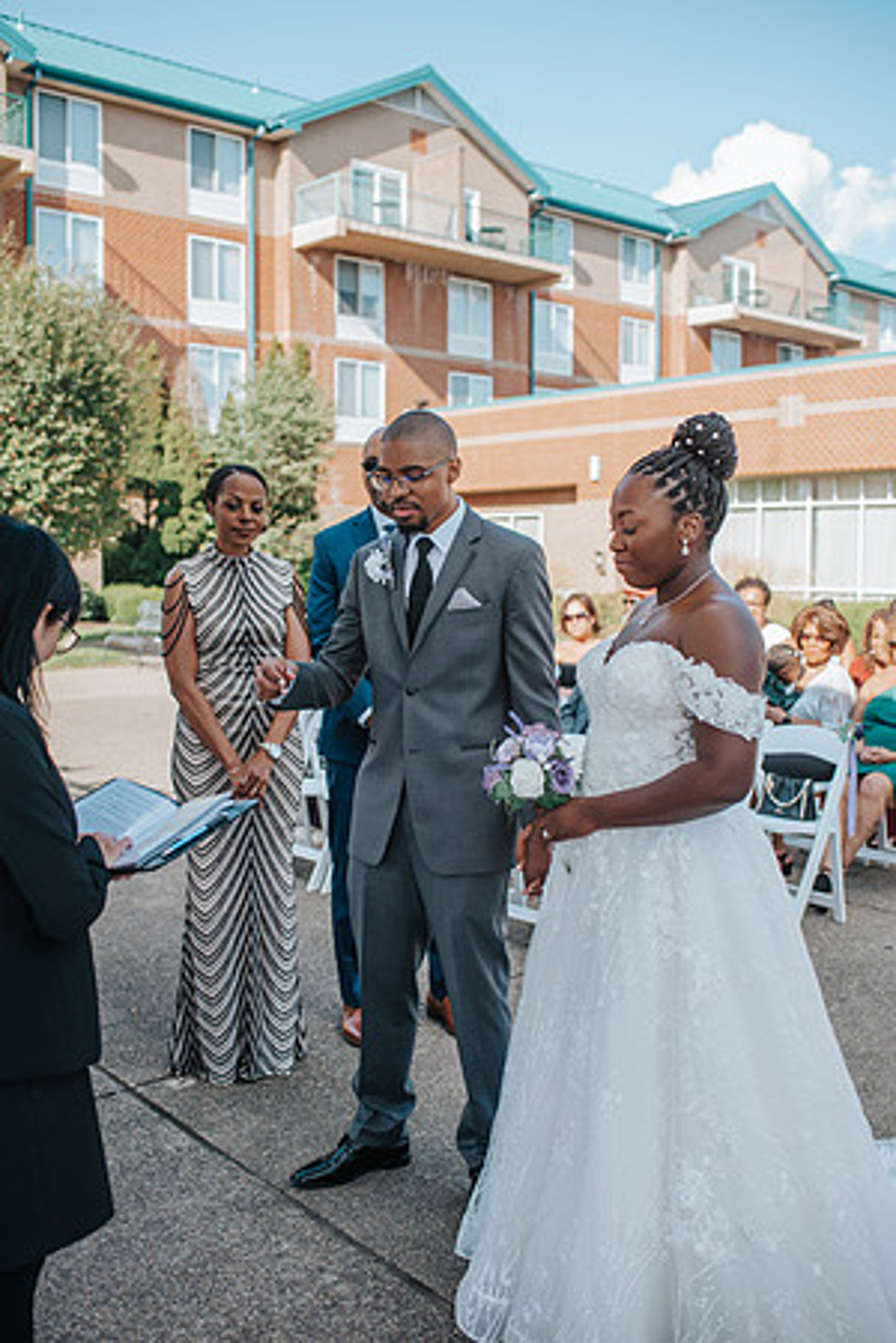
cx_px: 448
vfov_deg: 54.4
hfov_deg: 37.9
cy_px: 672
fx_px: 1307
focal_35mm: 35
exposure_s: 1/1250
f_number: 3.2
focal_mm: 35
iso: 200
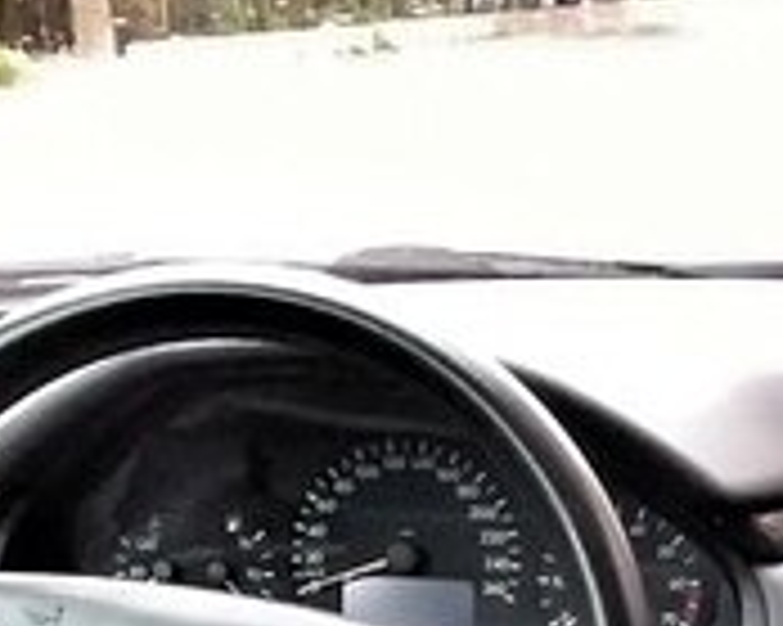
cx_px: 1062
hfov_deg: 15.8
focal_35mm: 115
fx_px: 2663
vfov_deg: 12.7
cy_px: 966
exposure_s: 1/60
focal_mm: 3.3
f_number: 2.2
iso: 125
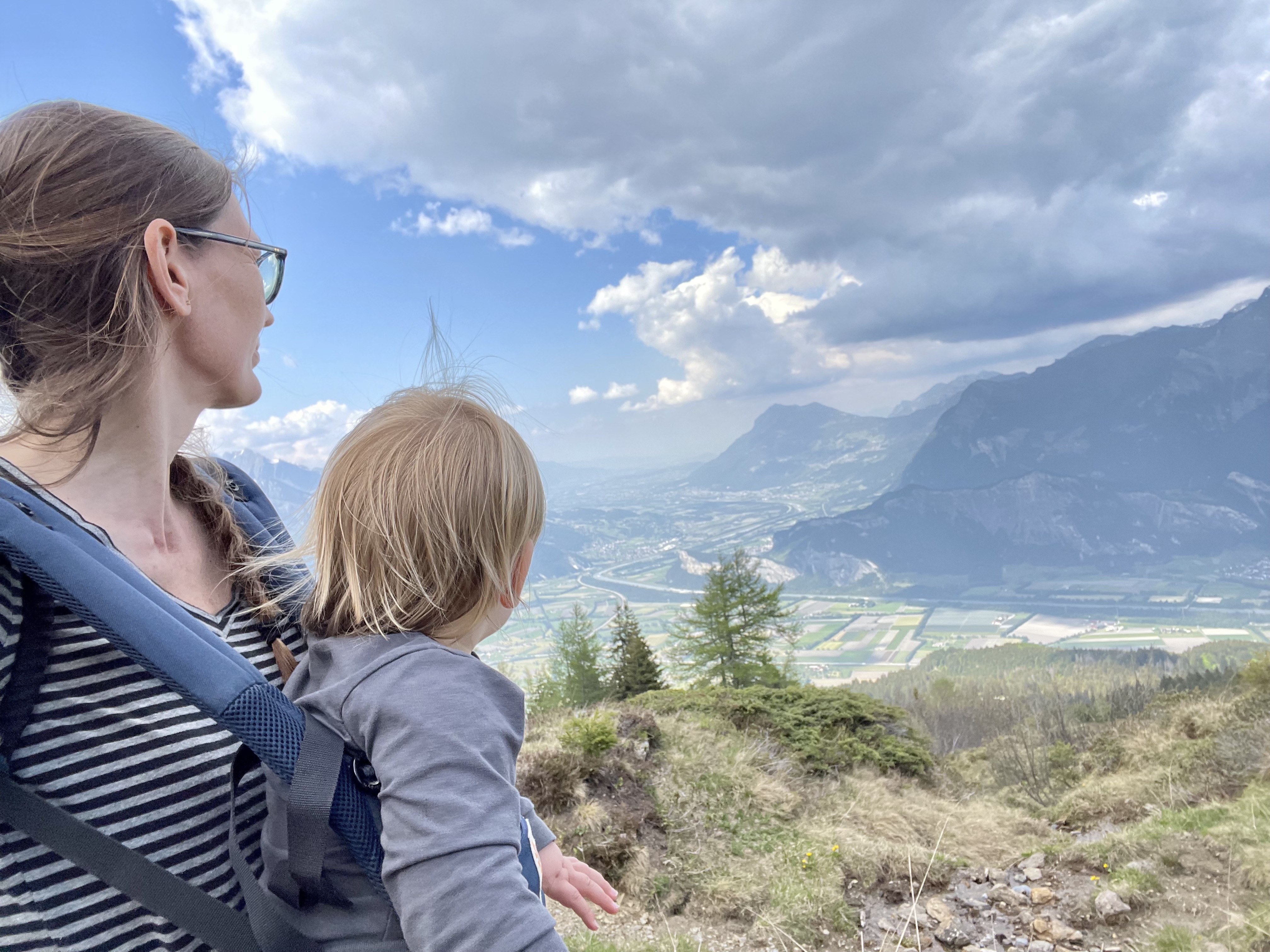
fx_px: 844
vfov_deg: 58.9
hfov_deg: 73.9
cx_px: 635
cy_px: 476
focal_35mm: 23
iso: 25
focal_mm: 2.71
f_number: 2.2
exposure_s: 1/563
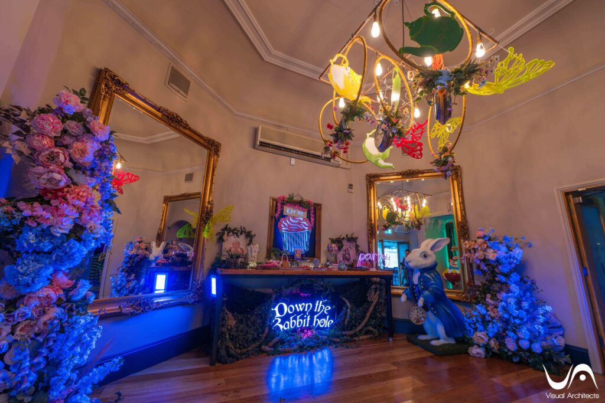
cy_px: 202
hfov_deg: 104.2
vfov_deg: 81.2
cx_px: 302
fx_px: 235
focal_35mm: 14
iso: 500
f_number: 8
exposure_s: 1/4
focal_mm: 14
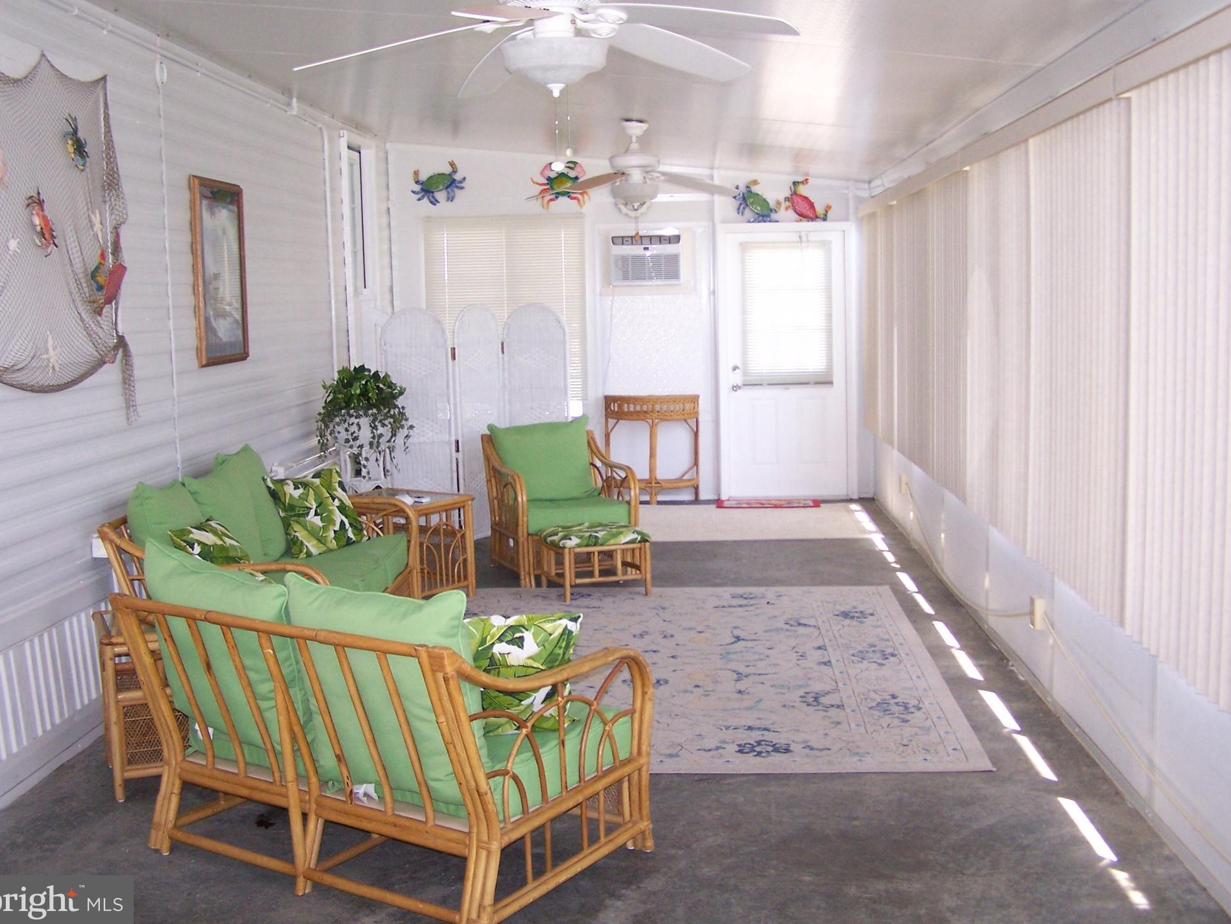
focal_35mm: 41
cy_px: 430
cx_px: 636
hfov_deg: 45.8
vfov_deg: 35.1
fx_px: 1458
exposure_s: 1/60
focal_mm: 6.3
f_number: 2.8
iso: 140
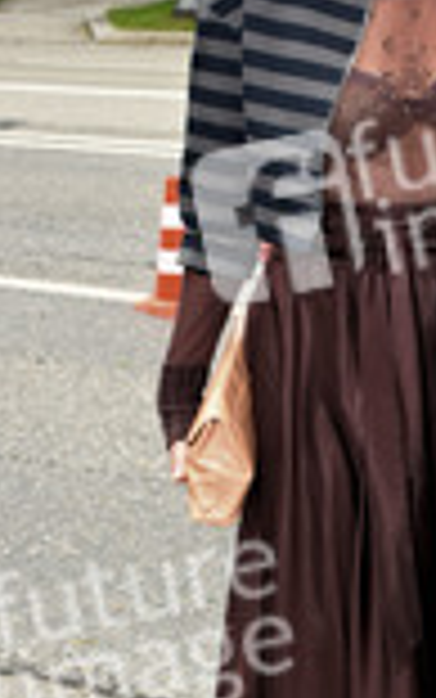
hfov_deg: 14.5
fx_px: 1652
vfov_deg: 23.8
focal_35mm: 87
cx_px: 553
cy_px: 423
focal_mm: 22
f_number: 3.5
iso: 320
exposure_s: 1/160
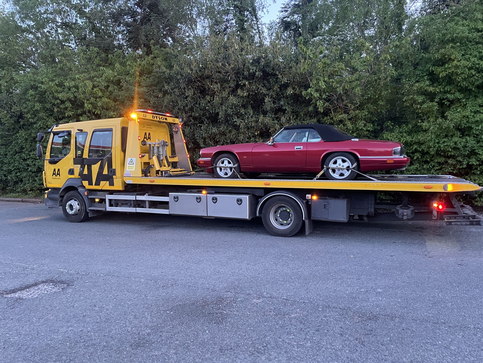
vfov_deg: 53.1
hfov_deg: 67.3
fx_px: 363
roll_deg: +3.1
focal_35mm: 26
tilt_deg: -6.4
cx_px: 242
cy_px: 182
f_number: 1.6
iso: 320
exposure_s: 1/34
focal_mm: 4.2
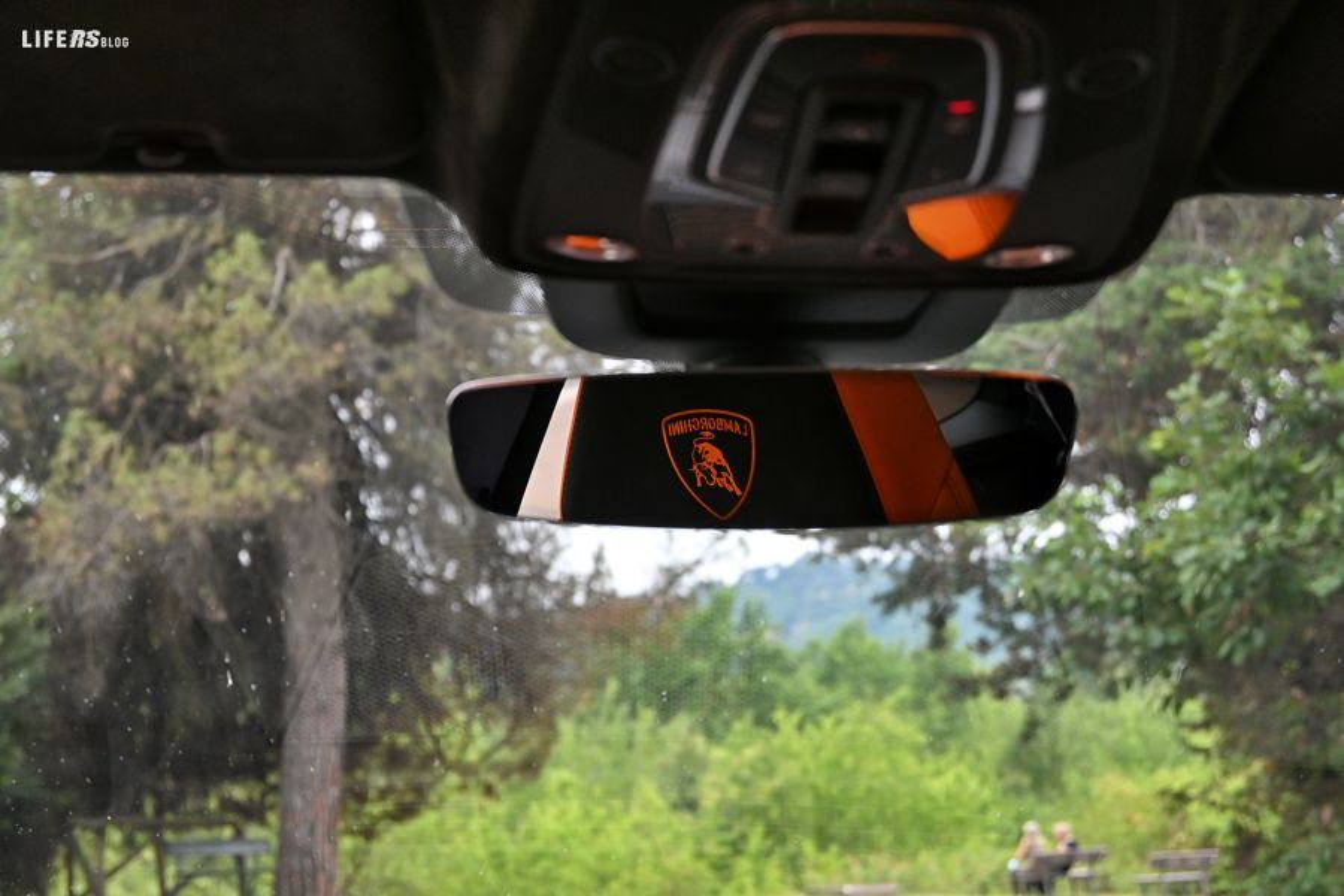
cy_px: 448
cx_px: 672
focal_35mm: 75
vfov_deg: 18.2
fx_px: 2800
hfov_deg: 27.0
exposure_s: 1/125
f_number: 6.3
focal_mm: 50
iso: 450
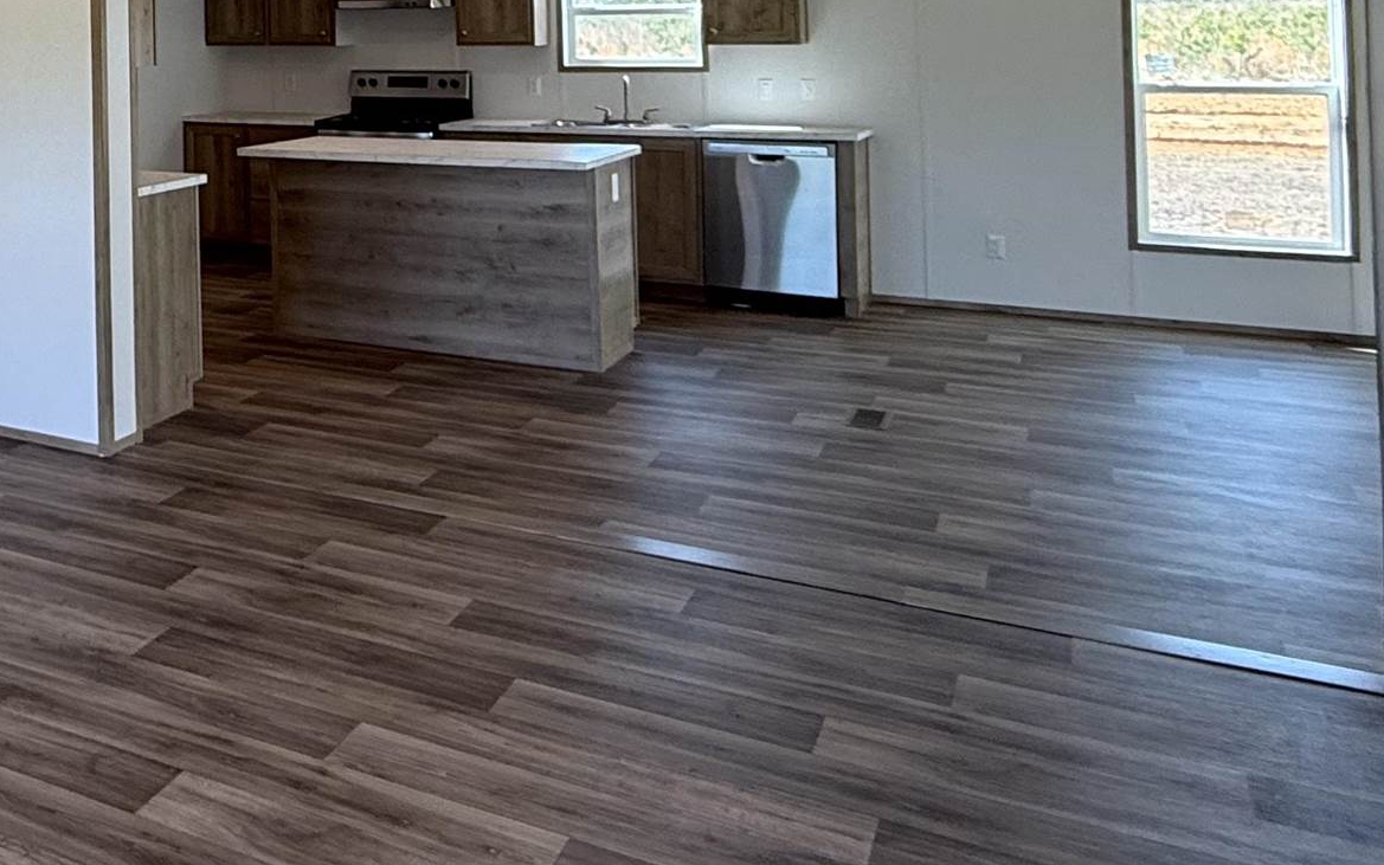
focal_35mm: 39
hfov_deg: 42.9
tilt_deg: +1.4
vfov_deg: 30.3
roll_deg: +1.1
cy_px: -14
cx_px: -18
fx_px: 1471
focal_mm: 2.22
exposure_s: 1/120
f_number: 2.2
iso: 100
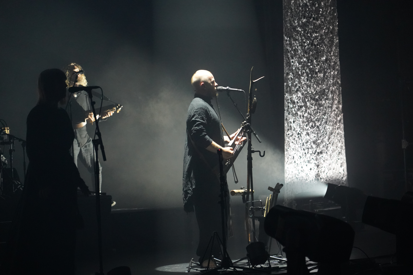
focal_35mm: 105
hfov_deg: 19.5
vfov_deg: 13.0
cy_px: 138
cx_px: 206
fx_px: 1204
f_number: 4
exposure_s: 1/160
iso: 10000
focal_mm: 105
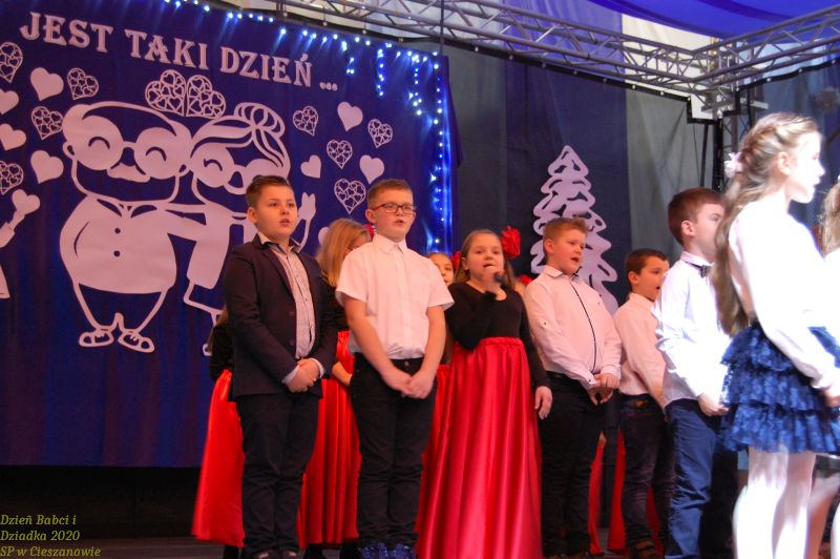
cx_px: 420
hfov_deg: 35.1
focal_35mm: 57
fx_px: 1329
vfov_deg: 23.7
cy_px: 280
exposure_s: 1/8
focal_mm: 38
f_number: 5
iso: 900
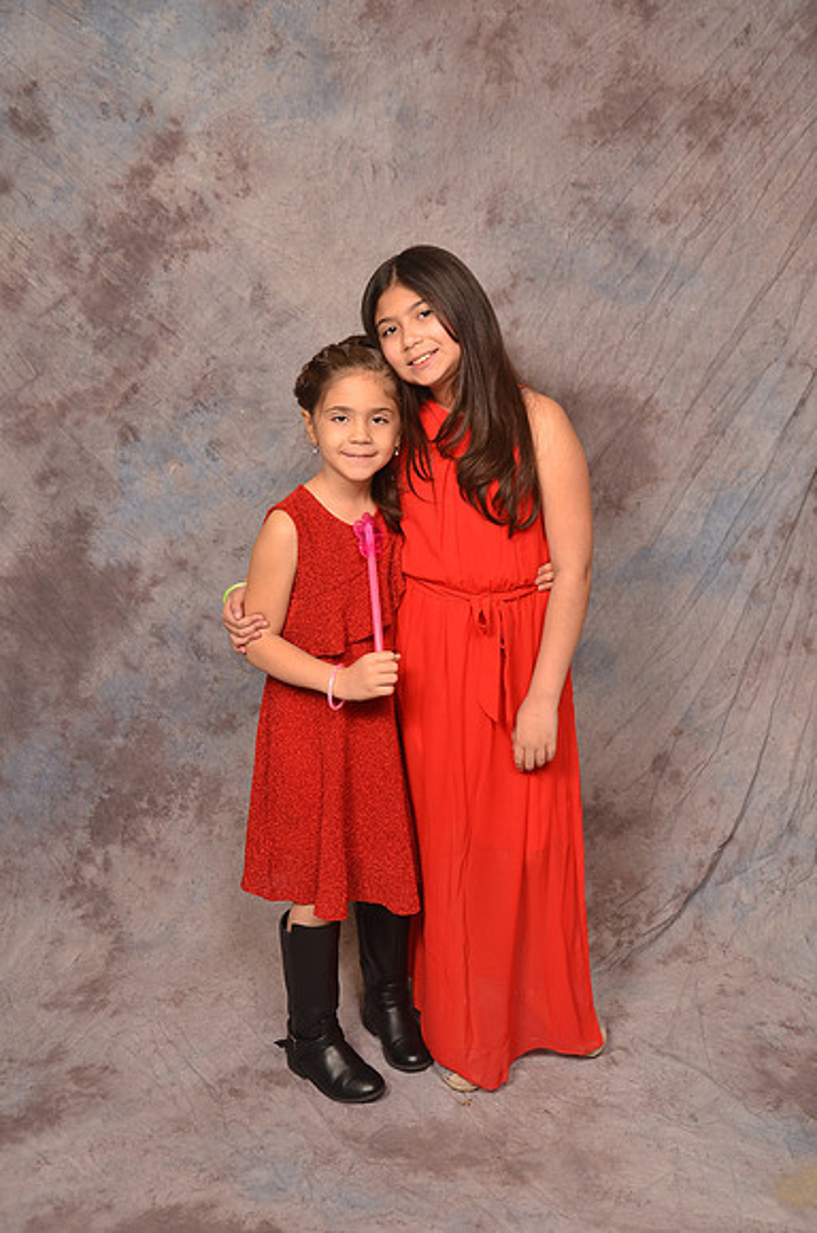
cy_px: 616
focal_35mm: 42
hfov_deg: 31.7
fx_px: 1437
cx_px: 408
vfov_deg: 46.5
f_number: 5.6
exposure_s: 1/60
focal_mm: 28
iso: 200
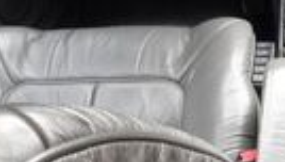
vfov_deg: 17.1
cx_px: 289
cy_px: 11
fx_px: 530
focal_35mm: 70
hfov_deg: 28.2
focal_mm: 4
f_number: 3.2
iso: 200
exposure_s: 1/30
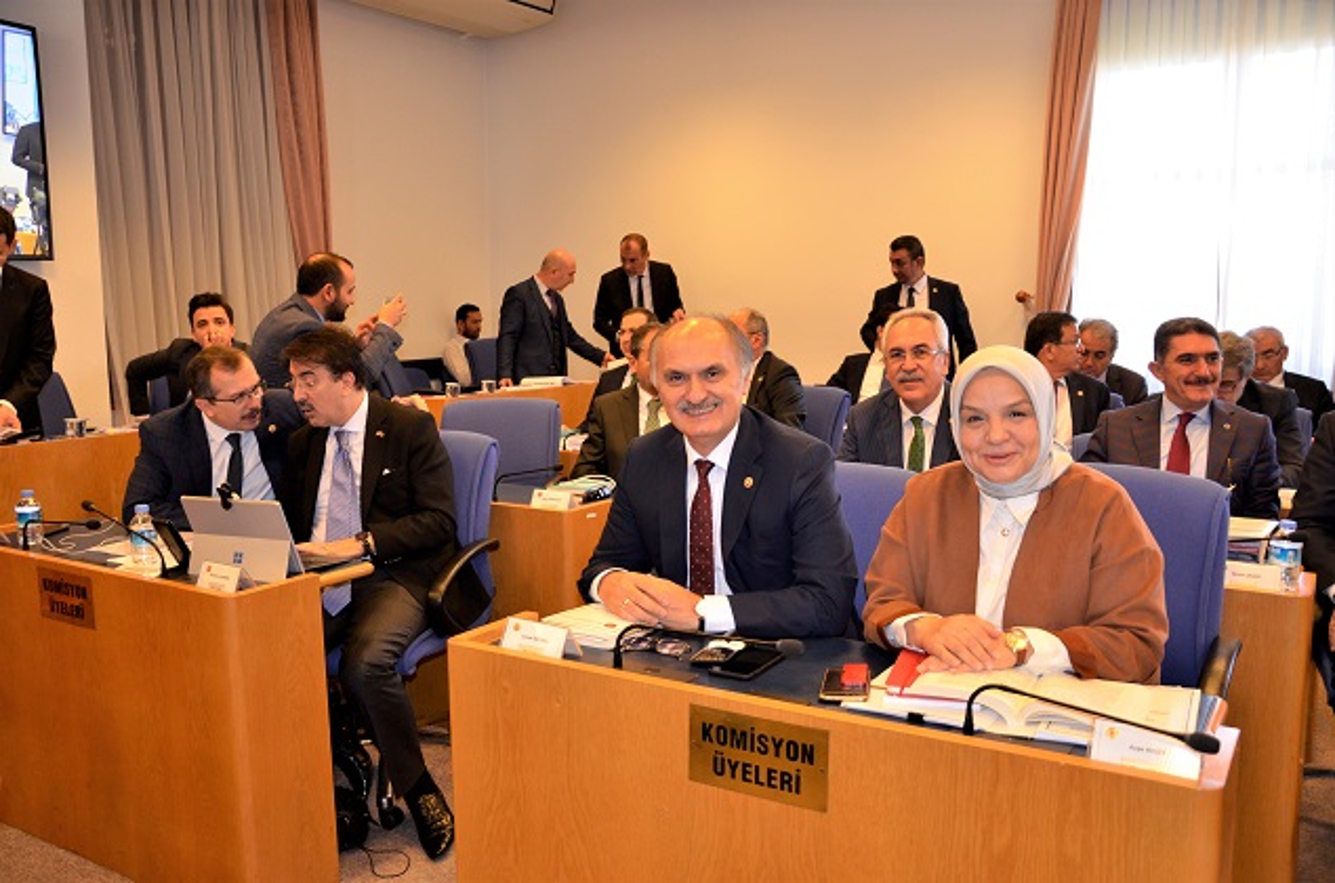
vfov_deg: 41.5
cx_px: 668
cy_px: 442
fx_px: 1165
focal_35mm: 32
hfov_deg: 59.6
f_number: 3.8
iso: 720
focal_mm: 21
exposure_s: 1/60
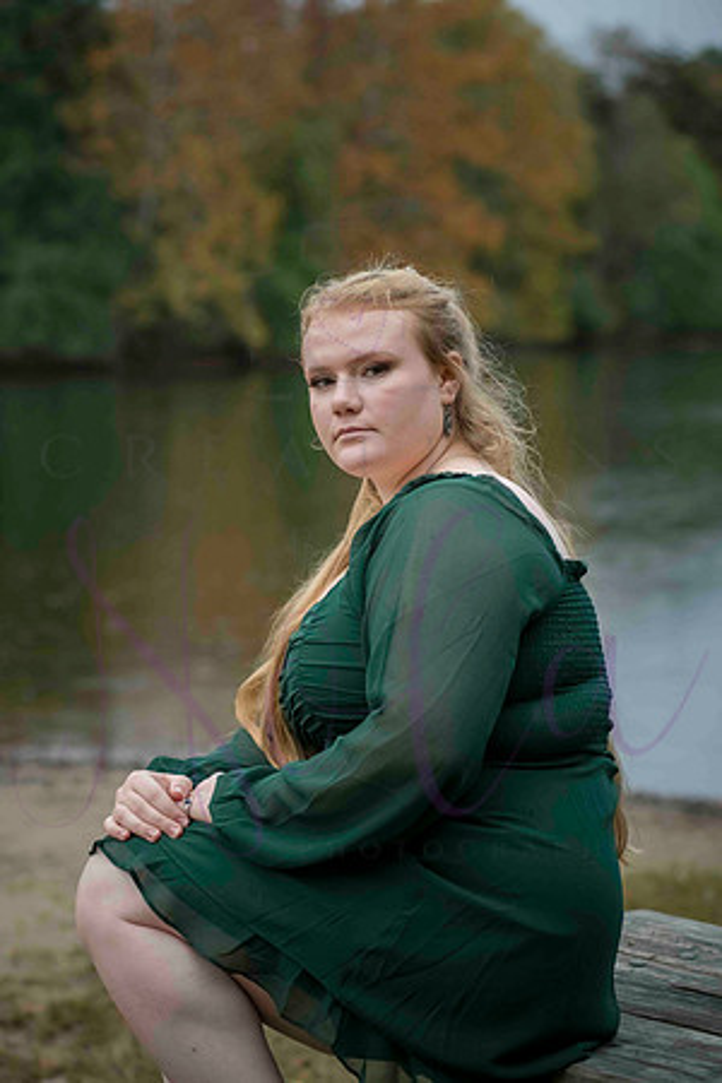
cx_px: 361
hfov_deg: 15.9
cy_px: 542
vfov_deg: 23.6
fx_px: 2587
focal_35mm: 86
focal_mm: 86
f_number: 4.5
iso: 1600
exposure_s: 1/320
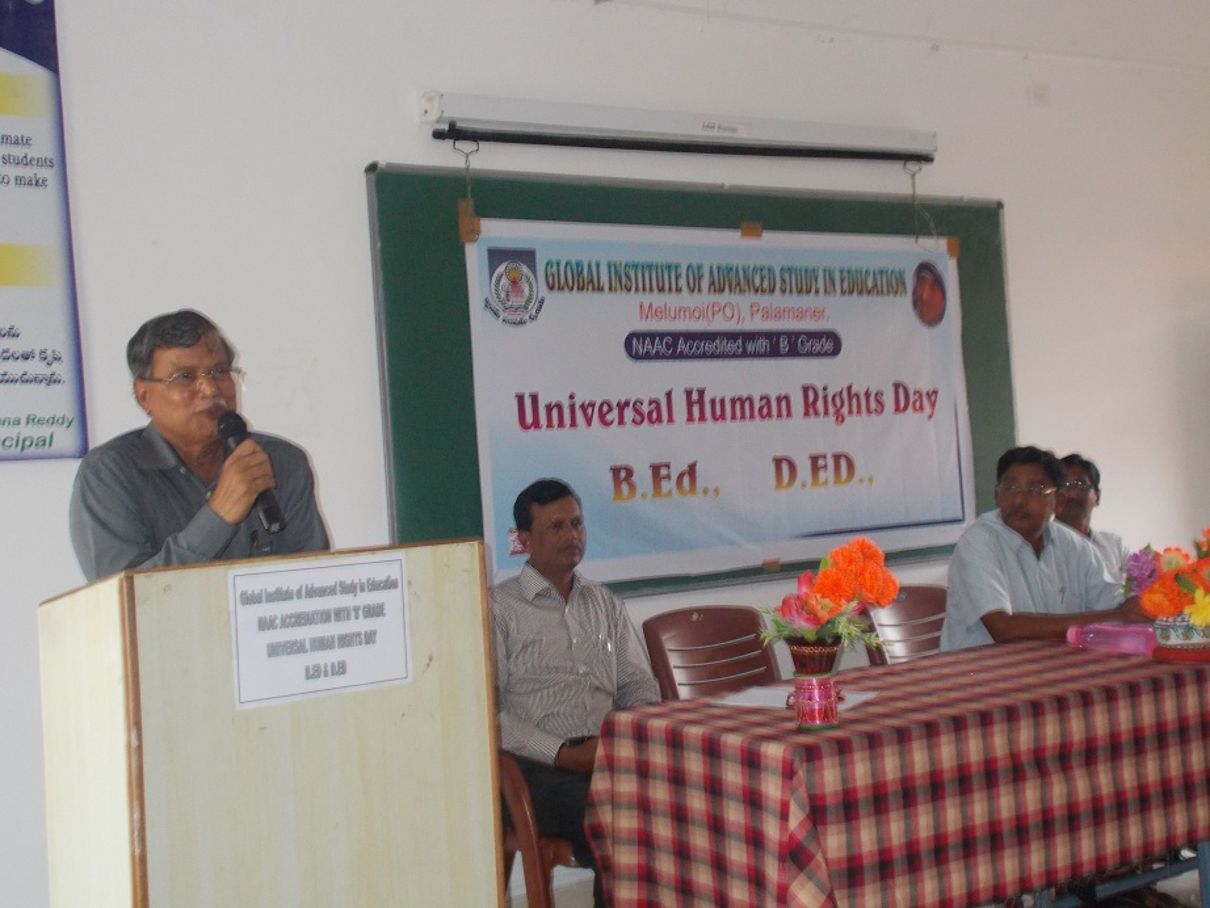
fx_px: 1538
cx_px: 605
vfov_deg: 32.9
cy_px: 454
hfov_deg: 42.9
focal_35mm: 44
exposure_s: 1/30
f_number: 4.2
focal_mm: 7.9
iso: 320
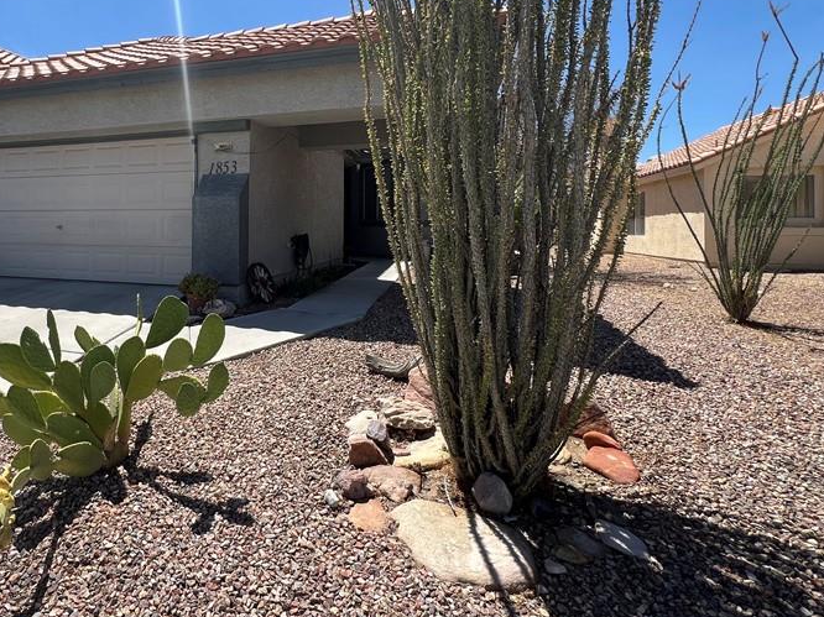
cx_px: 257
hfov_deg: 78.4
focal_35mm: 20
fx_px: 476
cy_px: 219
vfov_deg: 64.6
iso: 32
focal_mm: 1.57
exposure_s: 1/995
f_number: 1.8
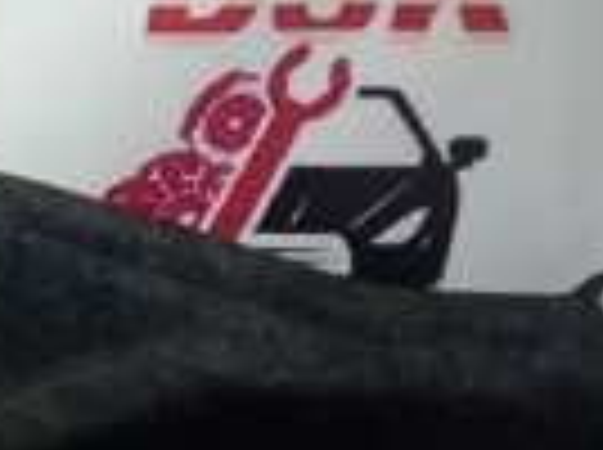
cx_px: -788
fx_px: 2243
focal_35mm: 129
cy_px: 385
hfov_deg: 12.4
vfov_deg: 11.4
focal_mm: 3.79
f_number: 2.2
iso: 139
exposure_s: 1/33.3
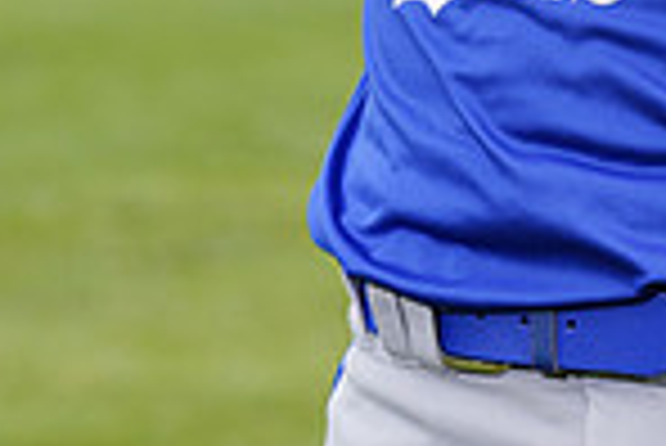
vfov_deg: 2.5
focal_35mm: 549
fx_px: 10166
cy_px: -295
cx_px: 500
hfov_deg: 3.8
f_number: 6.3
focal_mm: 140
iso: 100
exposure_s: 1/250
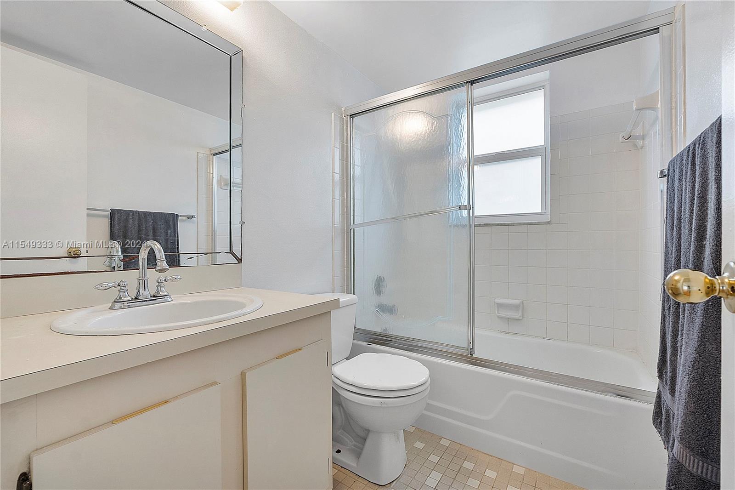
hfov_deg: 100.4
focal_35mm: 15
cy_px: 245
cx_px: 368
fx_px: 306
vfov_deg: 77.3
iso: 250
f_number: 8
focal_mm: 10
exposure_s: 1/8
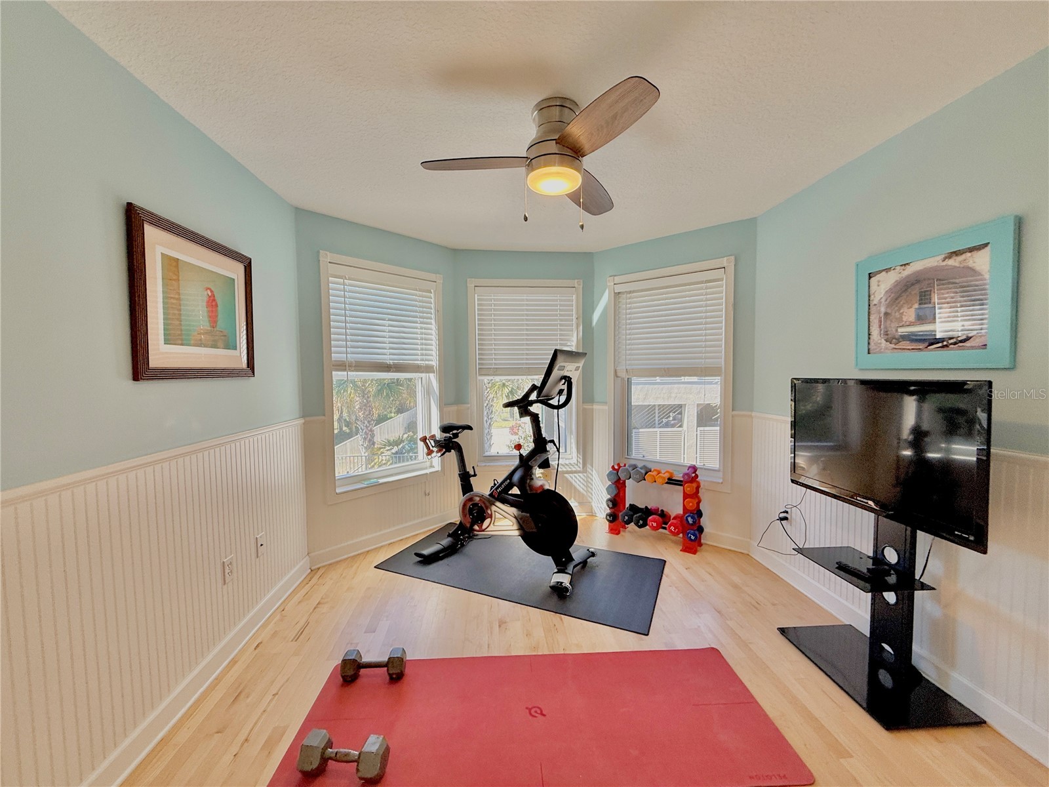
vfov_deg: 85.7
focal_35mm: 14
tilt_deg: -3.5
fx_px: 424
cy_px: 394
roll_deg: +0.9
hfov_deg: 102.1
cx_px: 524
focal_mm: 2.22
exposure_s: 1/124
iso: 64
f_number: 2.2
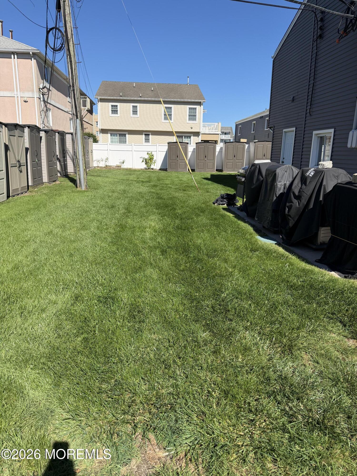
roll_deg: -1.9
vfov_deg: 71.6
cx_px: 178
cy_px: 238
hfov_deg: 56.8
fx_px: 330
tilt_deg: -13.8
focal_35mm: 24
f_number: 1.78
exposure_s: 1/4975
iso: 100
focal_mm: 6.76
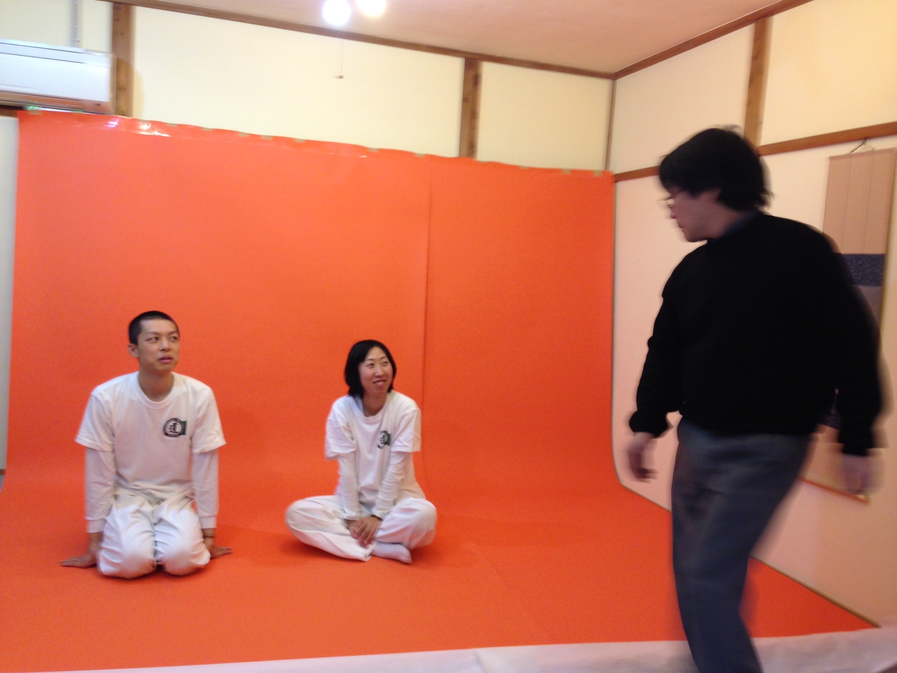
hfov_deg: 55.4
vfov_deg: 42.9
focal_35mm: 33
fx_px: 855
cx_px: 448
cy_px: 336
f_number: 2.4
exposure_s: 1/20
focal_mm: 4.13
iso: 80
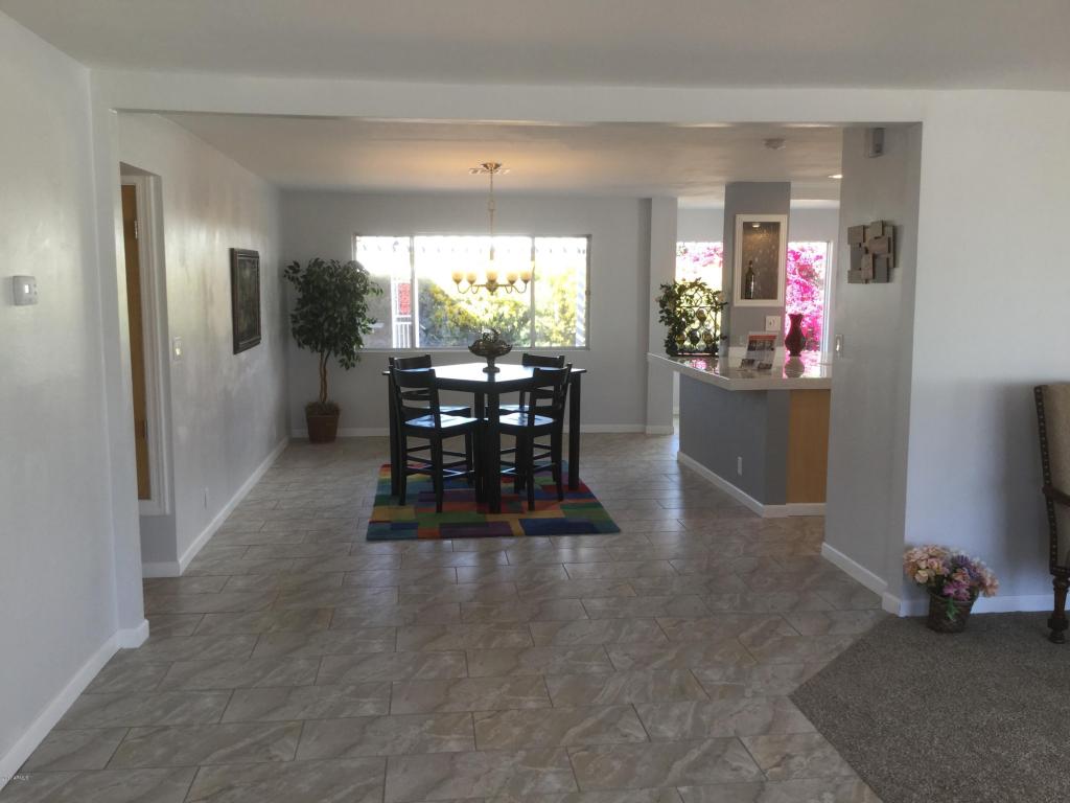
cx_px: 535
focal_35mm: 31
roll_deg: -1.0
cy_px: 402
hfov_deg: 58.4
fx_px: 958
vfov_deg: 45.4
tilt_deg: -7.6
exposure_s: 1/60
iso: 25
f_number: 2.4
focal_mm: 3.3
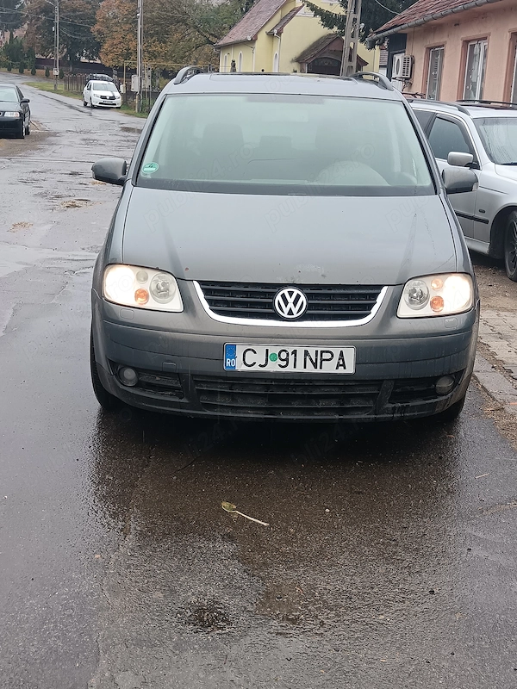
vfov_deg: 37.5
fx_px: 1016
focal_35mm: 51
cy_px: 344
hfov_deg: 28.6
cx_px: 258
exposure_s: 1/163
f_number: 1.9
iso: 100
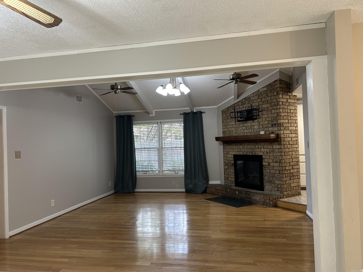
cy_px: 136
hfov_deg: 67.3
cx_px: 182
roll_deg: +1.2
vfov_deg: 53.1
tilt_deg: +2.2
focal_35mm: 26
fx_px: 273
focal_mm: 5.7
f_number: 1.5
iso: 125
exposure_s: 1/60
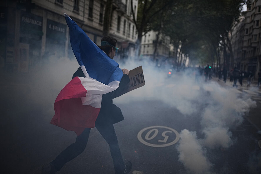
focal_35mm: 35
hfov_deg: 54.4
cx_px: 130
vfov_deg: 37.9
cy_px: 87
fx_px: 254
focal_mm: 35
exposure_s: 1/2500
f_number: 2
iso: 800
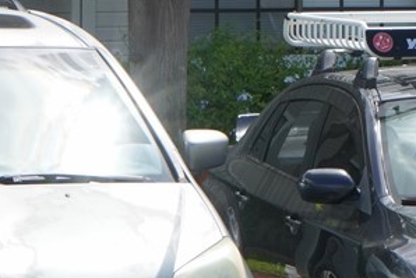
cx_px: 683
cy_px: -178
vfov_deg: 5.3
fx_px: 2960
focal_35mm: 256
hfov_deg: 7.8
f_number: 8
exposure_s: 1/640
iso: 250
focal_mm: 45
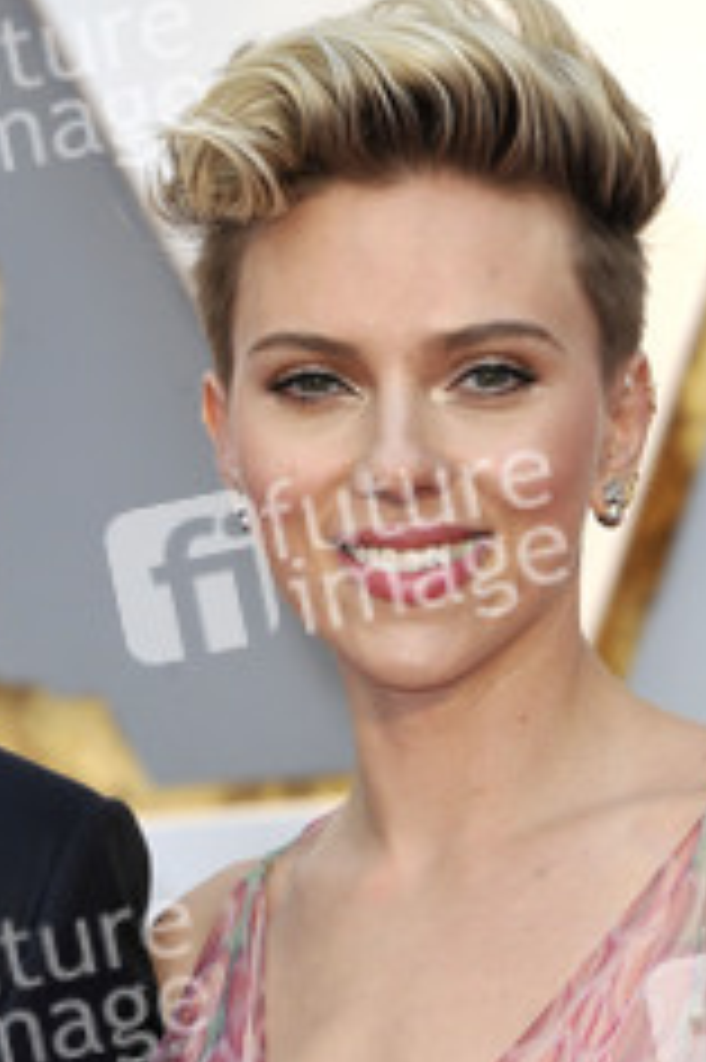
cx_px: 470
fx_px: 14994
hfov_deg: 2.7
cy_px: 783
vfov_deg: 4.1
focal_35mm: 509
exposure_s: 1/250
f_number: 7.1
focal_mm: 300
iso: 1000
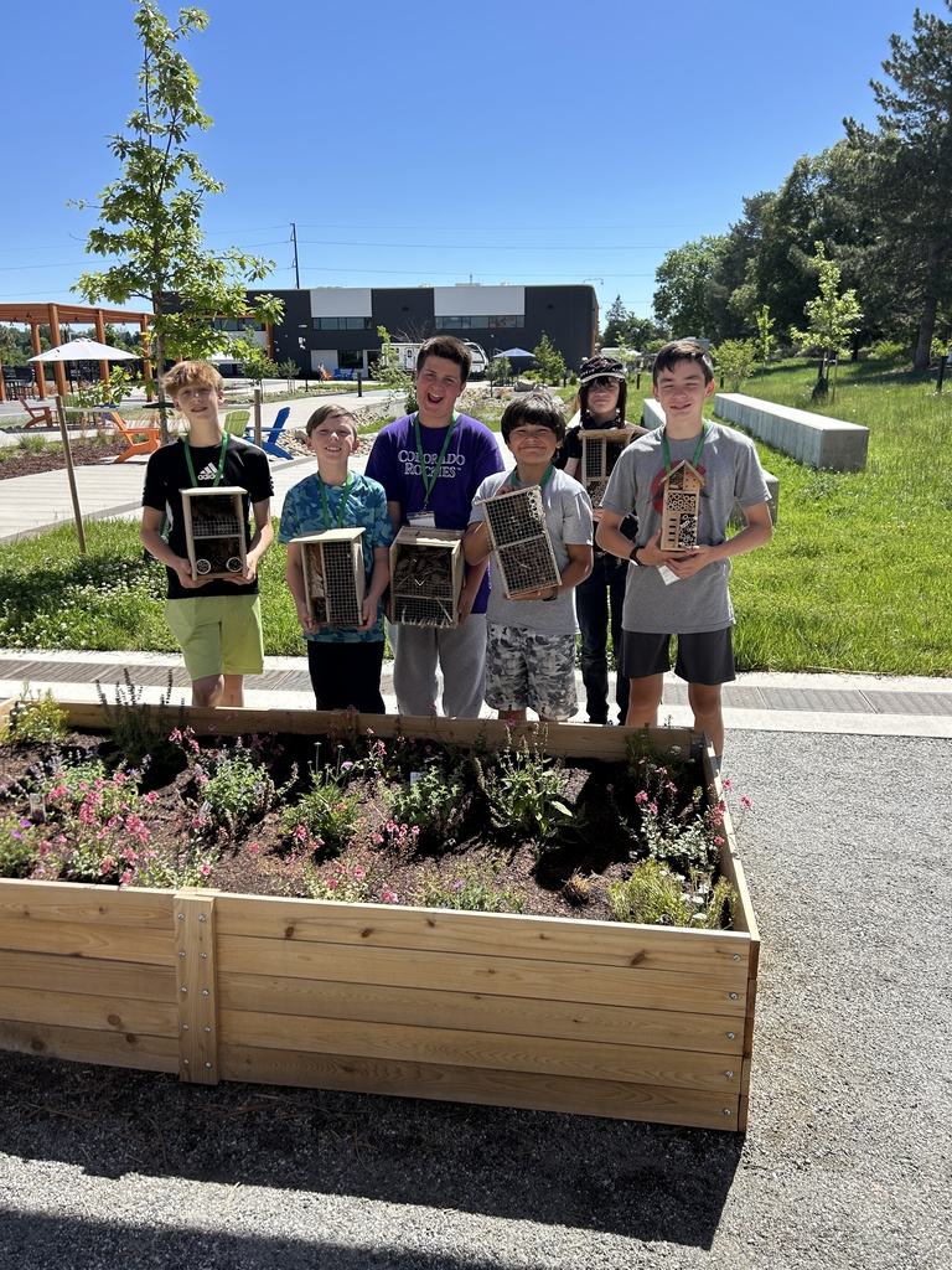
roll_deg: -0.5
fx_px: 953
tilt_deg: -15.4
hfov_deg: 53.1
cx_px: 476
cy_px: 635
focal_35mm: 26
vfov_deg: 67.3
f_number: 1.5
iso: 50
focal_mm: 5.7
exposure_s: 1/2762
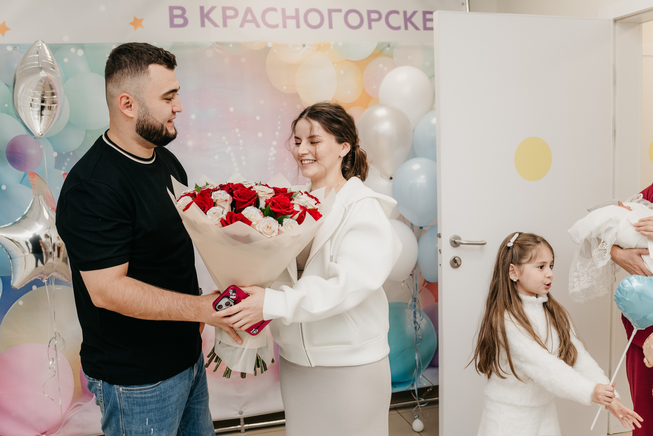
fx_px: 644
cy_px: 221
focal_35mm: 36
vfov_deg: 37.4
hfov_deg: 53.8
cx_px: 322
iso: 500
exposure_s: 1/160
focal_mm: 35
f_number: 4
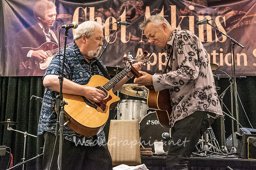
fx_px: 635
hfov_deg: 22.8
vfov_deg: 15.3
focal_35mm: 89
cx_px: 128
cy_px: 49
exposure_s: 1/200
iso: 10000
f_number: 5.6
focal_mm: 61
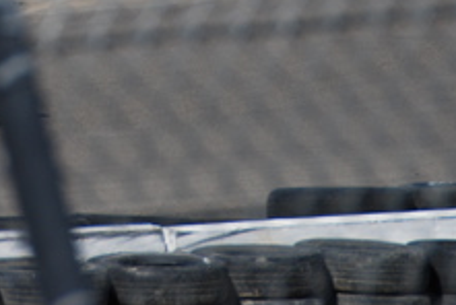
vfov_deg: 1.9
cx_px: 40
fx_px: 9360
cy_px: -128
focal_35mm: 738
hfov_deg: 2.8
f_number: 5.6
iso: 200
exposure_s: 1/1600
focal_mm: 170
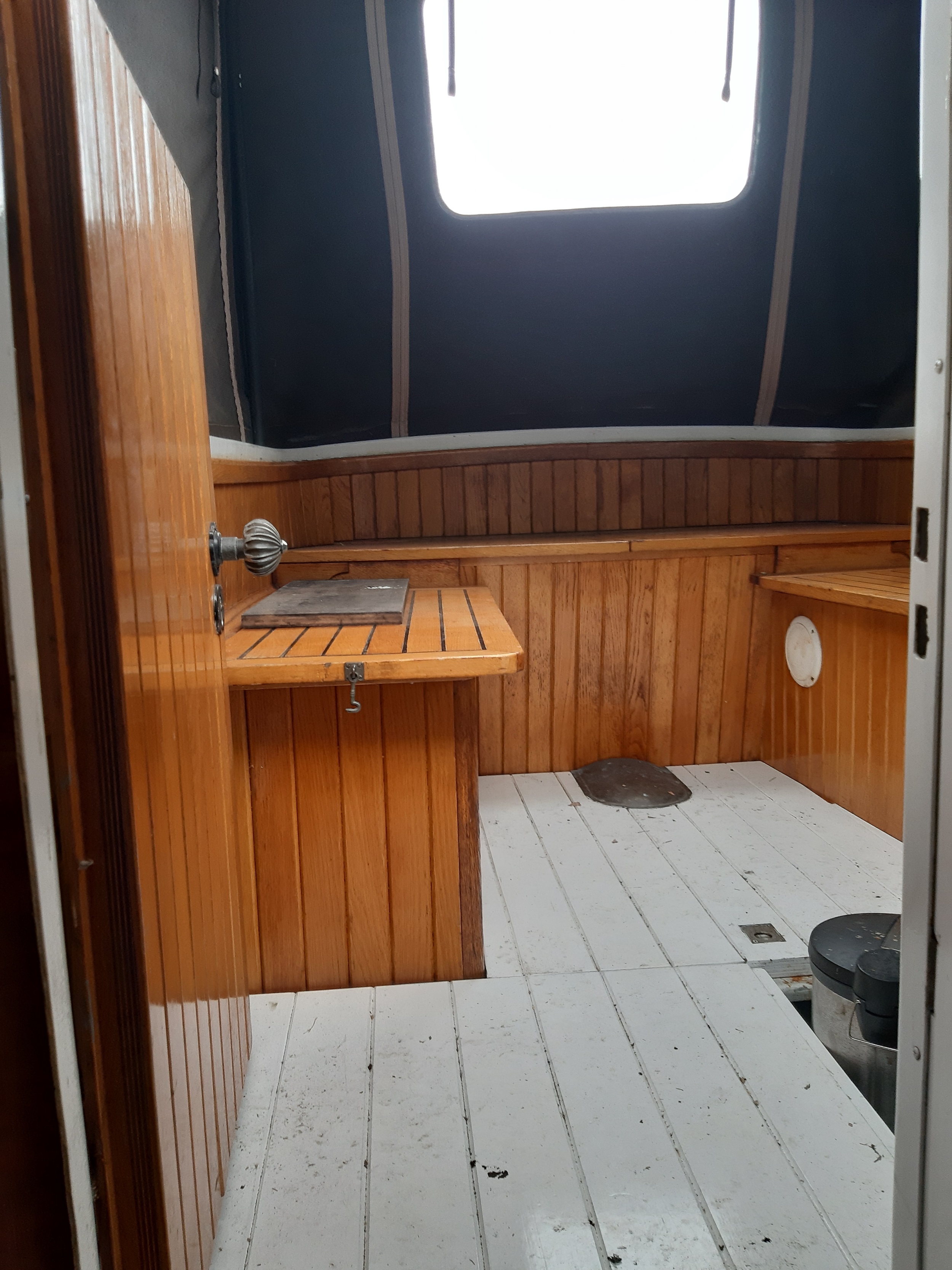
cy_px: 635
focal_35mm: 27
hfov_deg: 51.4
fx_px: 990
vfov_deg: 65.3
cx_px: 476
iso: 160
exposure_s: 1/50
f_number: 1.7
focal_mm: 3.93
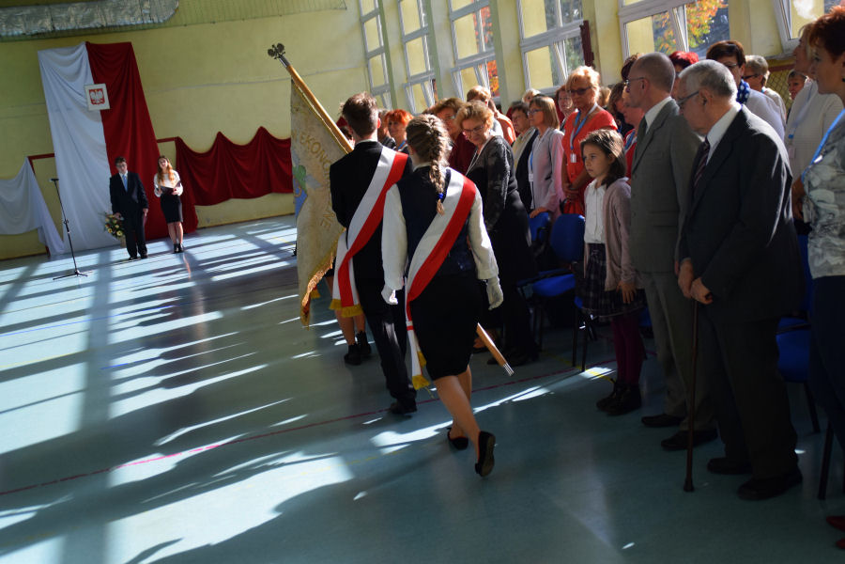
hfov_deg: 46.4
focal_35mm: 42
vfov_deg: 31.9
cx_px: 422
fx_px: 986
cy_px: 282
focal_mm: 28
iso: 800
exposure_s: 1/1000
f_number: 4
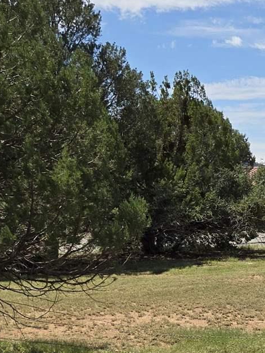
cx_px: 465
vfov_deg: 22.7
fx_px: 867
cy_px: 288
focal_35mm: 85
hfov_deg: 15.2
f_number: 1.8
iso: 25
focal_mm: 5.4
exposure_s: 1/2271
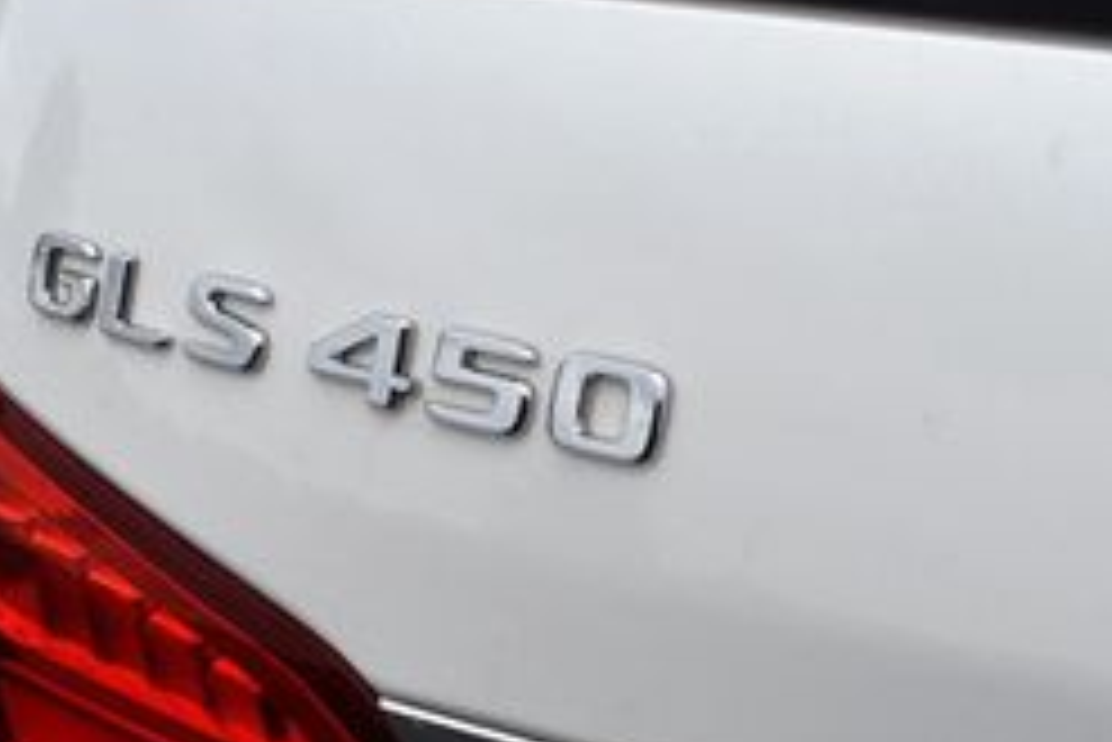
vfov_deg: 18.4
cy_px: 902
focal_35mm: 70
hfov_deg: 28.7
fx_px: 2163
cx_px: 419
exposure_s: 1/250
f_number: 5.6
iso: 200
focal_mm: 18
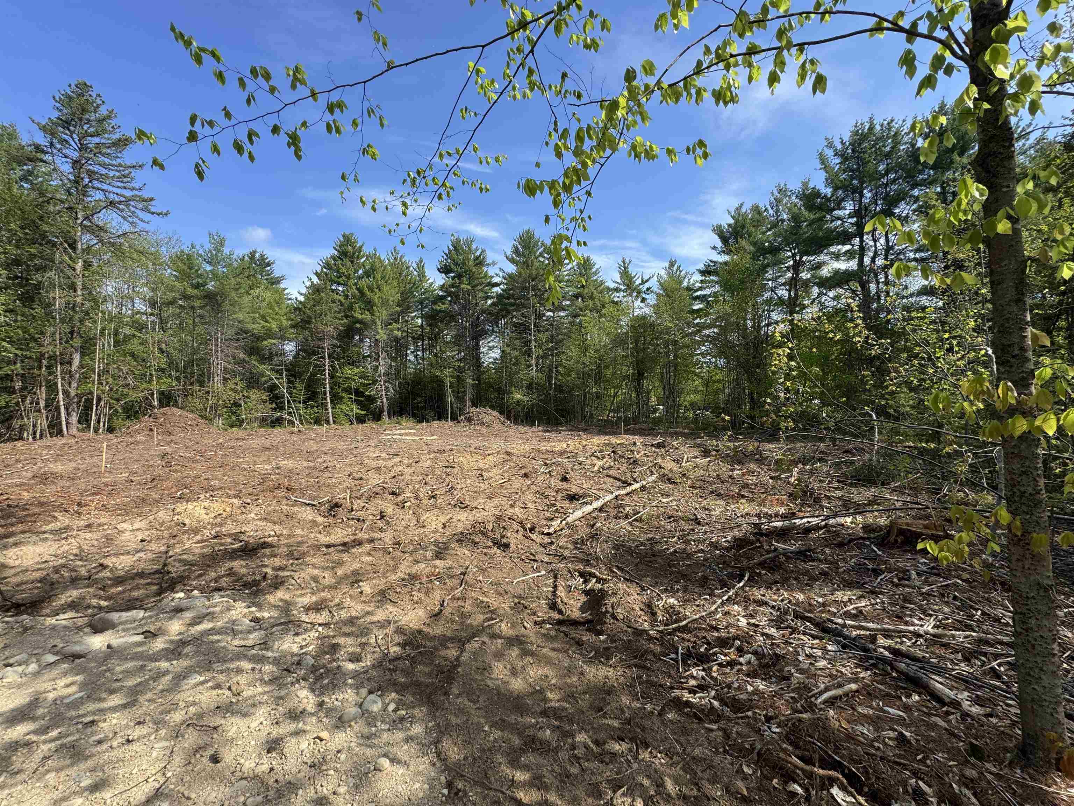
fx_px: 434
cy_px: 403
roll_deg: +0.3
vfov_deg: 85.7
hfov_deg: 102.1
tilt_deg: +2.0
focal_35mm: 14
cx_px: 537
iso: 40
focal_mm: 2.22
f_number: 2.2
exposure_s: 1/968
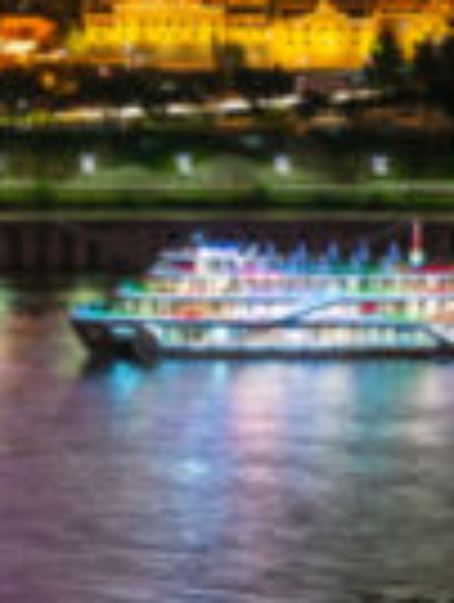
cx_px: 921
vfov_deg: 8.8
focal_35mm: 220
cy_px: -315
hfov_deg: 6.6
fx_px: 3835
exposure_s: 5
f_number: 11
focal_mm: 40
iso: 100
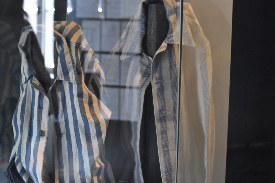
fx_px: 630
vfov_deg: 16.6
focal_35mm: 82
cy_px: 92
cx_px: 138
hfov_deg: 24.6
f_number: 4
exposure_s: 1/60
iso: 5000
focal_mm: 55
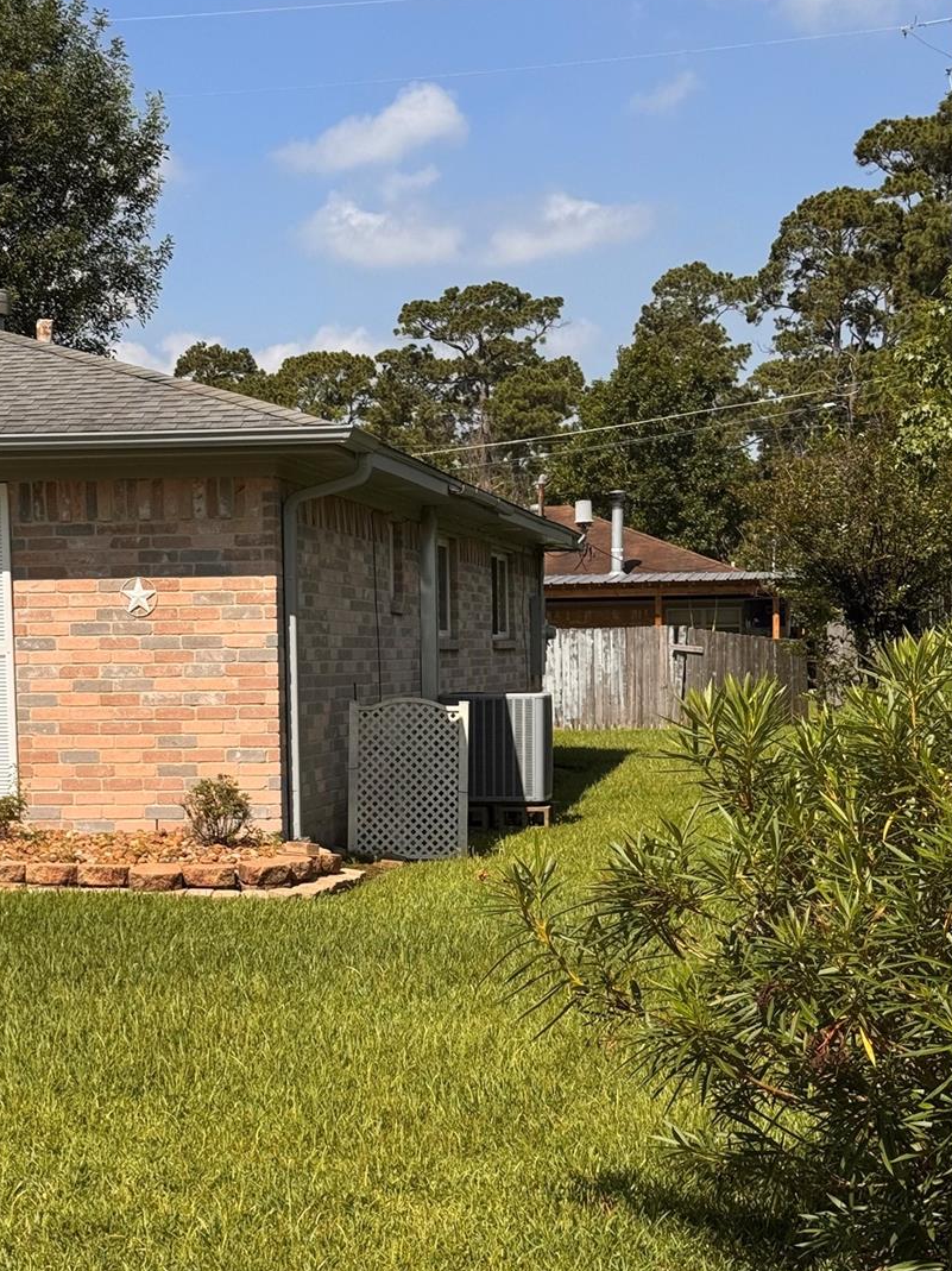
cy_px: 857
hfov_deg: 21.3
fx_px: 2532
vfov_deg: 28.0
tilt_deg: -4.8
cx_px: 392
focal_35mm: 69
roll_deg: +1.2
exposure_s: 1/4310
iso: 64
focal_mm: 6.76
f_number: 1.78
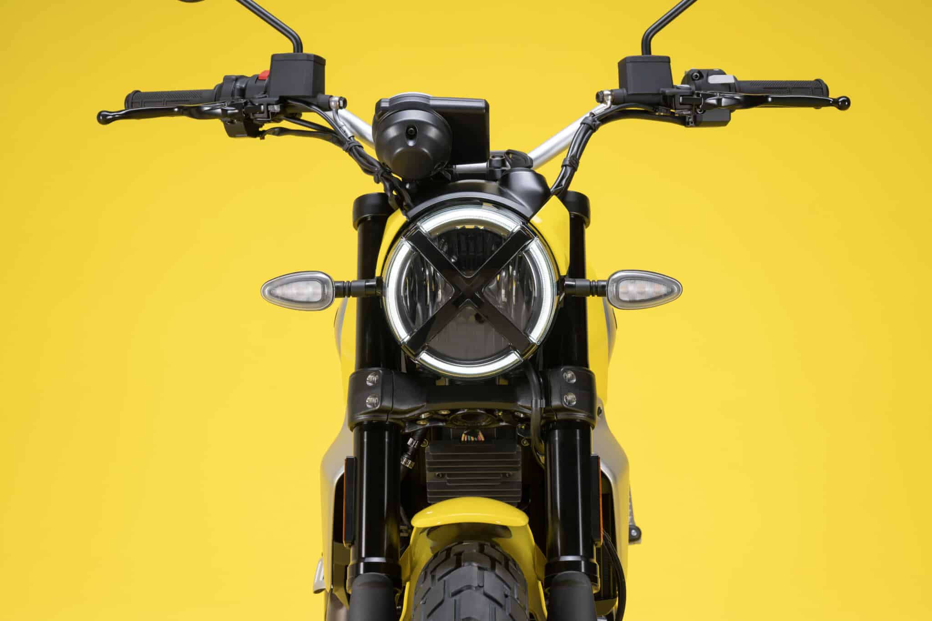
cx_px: 466
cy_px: 310
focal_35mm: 70
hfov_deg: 28.8
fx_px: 1812
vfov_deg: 19.5
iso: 100
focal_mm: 70
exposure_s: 1/160
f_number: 11
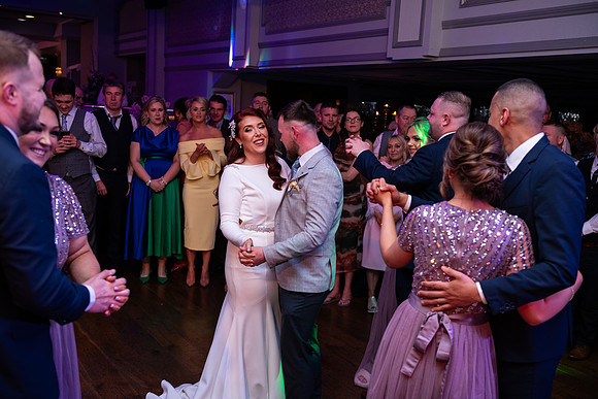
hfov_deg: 50.7
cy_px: 200
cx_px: 299
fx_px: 631
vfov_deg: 35.1
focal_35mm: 38
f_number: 3.5
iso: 500
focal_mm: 38
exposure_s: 1/160
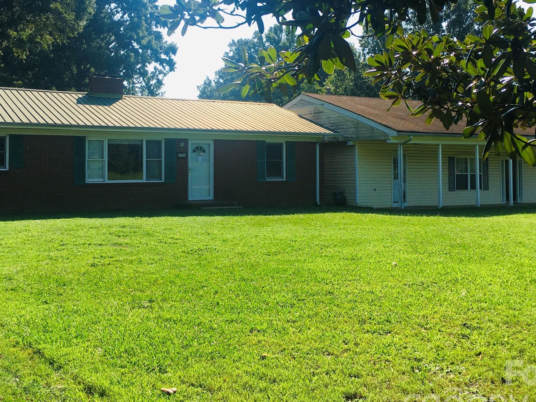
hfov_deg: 46.8
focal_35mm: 40
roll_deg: +1.1
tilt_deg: +2.7
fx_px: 619
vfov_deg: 35.8
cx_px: 251
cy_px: 154
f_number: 2.2
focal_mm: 4.15
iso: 25
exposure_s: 1/1282
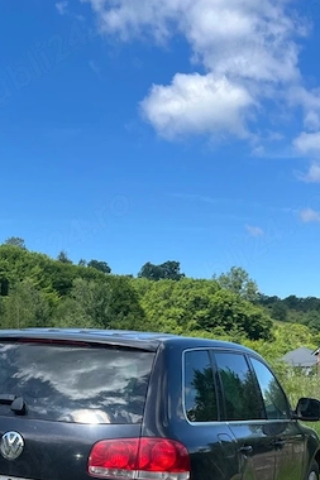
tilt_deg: -6.6
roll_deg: -0.2
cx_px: 99
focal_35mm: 57
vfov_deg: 32.3
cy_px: 481
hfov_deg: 23.6
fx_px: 761
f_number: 1.6
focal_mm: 5.1
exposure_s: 1/1890
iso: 50
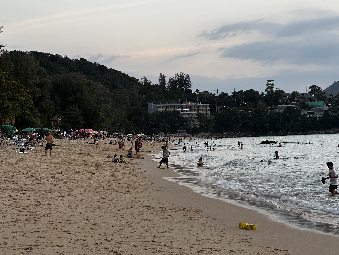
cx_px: 170
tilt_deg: +1.1
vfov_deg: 17.2
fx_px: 842
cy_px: 133
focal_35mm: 86
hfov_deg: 22.8
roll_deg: +2.7
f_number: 2.8
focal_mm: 9
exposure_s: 1/122
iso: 100
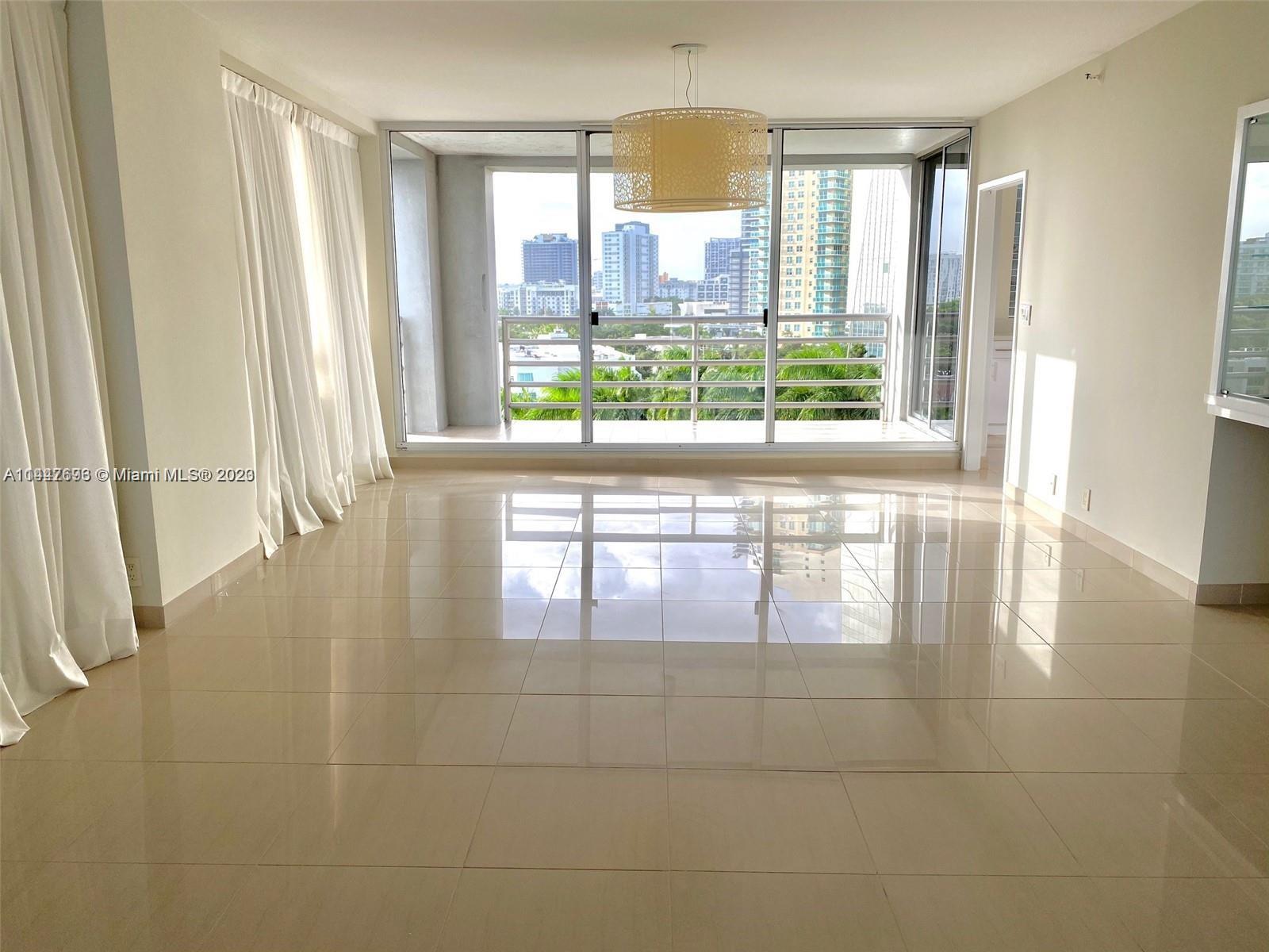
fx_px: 953
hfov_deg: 67.3
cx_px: 634
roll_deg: +0.6
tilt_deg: -11.3
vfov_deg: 53.1
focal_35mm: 26
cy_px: 476
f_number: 1.8
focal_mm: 4.25
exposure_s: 1/244
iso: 32
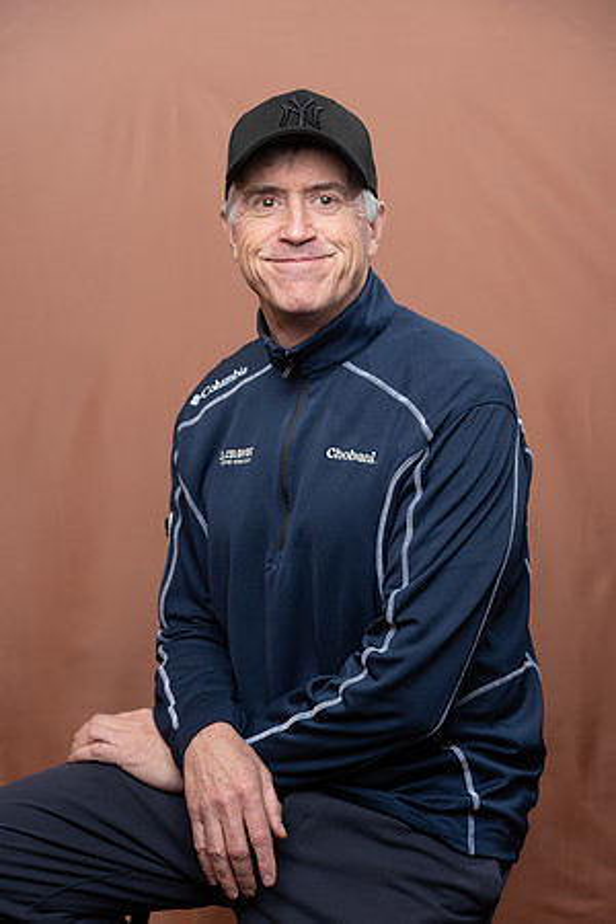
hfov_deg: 20.0
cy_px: 462
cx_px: 308
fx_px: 1745
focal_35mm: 68
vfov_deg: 29.7
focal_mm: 68
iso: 320
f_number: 4
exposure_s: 1/160
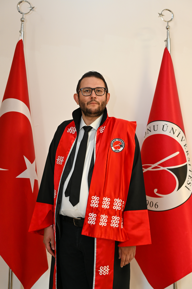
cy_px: 144
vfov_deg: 39.6
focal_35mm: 50
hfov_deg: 27.0
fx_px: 401
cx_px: 96
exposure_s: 1/60
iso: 560
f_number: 4
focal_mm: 50
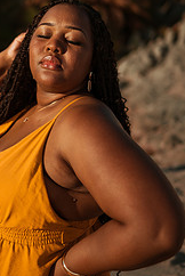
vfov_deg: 30.1
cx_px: 26
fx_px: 500
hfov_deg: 20.6
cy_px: 52
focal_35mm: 65
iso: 100
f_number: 1.8
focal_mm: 35
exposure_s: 1/4000
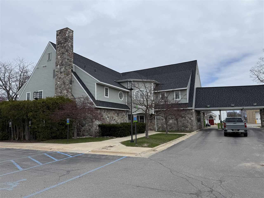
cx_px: 132
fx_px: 183
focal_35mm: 24
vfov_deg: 56.8
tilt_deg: +7.0
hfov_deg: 71.6
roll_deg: +0.7
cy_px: 99
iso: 80
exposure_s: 1/6711
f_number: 1.78
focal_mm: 6.76
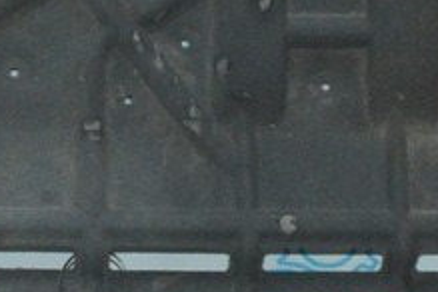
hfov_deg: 13.1
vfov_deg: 8.9
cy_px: -11
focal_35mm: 154
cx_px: -26
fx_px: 1874
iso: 3200
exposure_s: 1/40
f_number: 16
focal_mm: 22
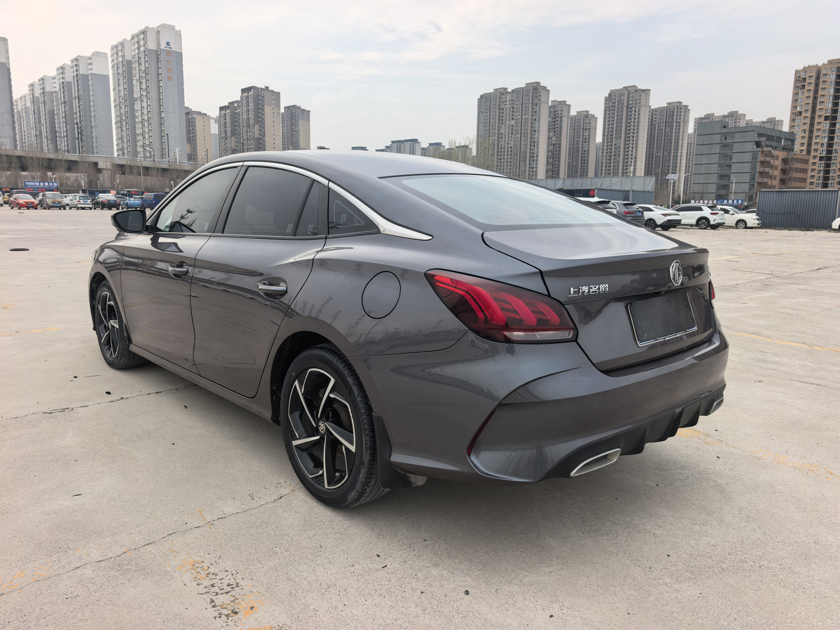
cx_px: 420
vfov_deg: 56.8
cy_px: 315
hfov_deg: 71.6
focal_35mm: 24
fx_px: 582
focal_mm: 6.98
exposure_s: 1/1176
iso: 50
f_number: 2
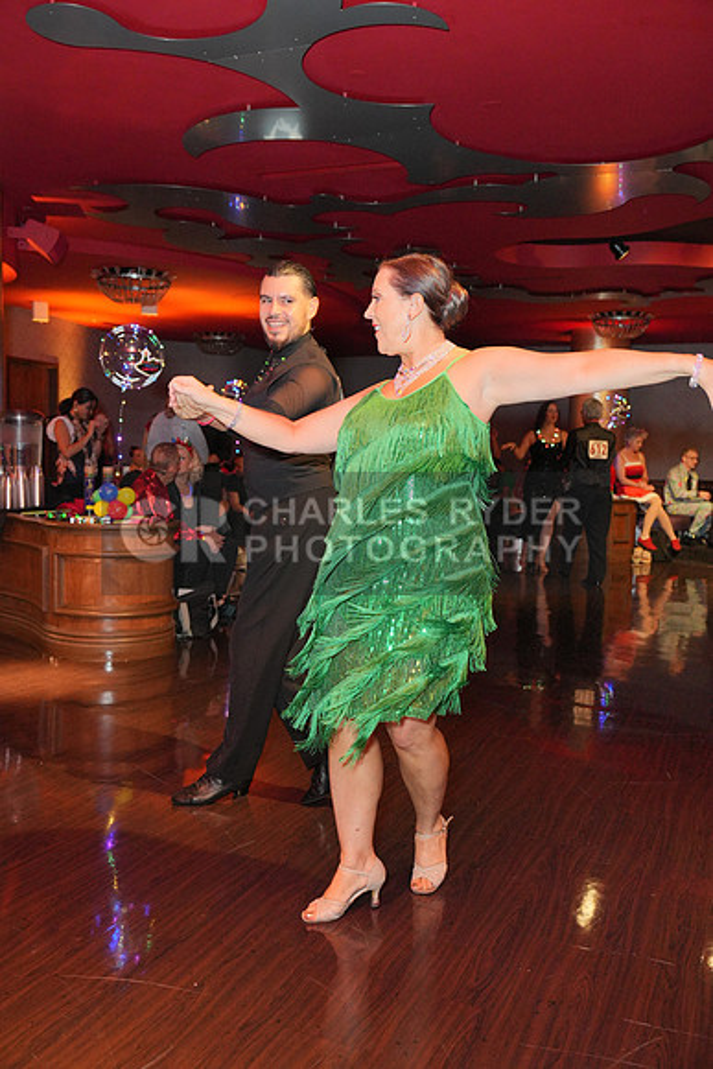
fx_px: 980
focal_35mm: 33
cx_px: 356
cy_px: 534
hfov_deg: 40.0
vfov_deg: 57.2
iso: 4000
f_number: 4
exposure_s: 1/200
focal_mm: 33
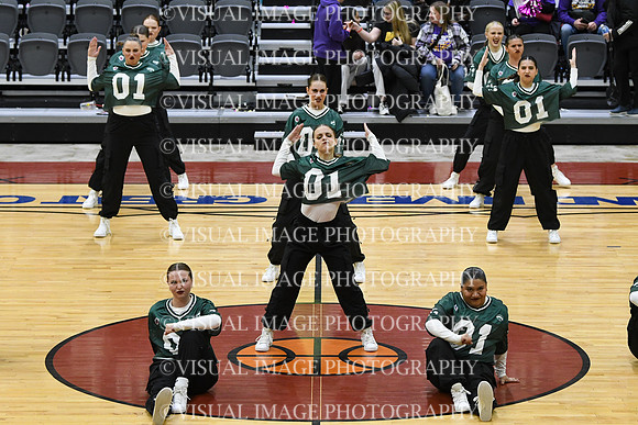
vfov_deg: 9.3
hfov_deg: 14.0
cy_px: 212
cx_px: 319
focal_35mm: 147
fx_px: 2606
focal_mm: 98
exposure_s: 1/250
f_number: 4
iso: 3200
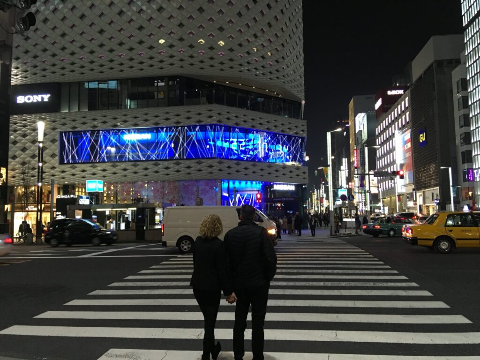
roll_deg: +1.3
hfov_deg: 61.7
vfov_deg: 48.2
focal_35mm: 29
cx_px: 240
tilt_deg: +4.9
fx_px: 402
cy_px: 180
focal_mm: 4.15
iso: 125
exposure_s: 1/30
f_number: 2.2
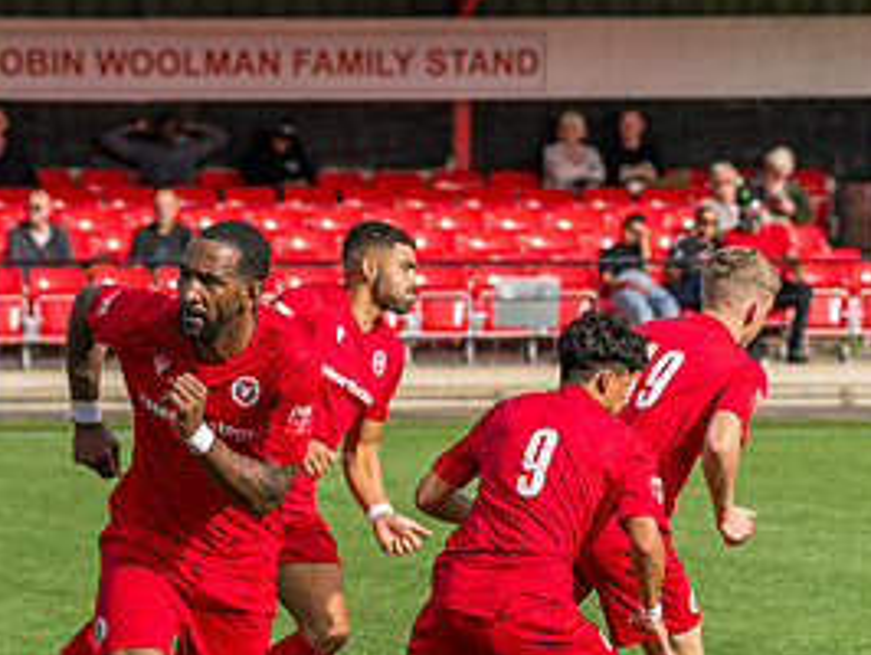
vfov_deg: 4.5
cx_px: 156
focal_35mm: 334
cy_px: 405
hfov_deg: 5.9
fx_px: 8412
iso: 400
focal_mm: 135
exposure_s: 1/4000
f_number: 5
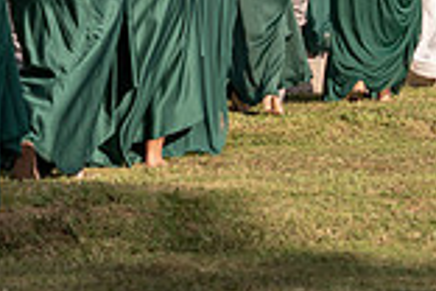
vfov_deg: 5.0
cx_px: 111
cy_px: -57
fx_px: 3318
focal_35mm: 274
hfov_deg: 7.5
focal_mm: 70
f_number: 4
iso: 100
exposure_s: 1/1250
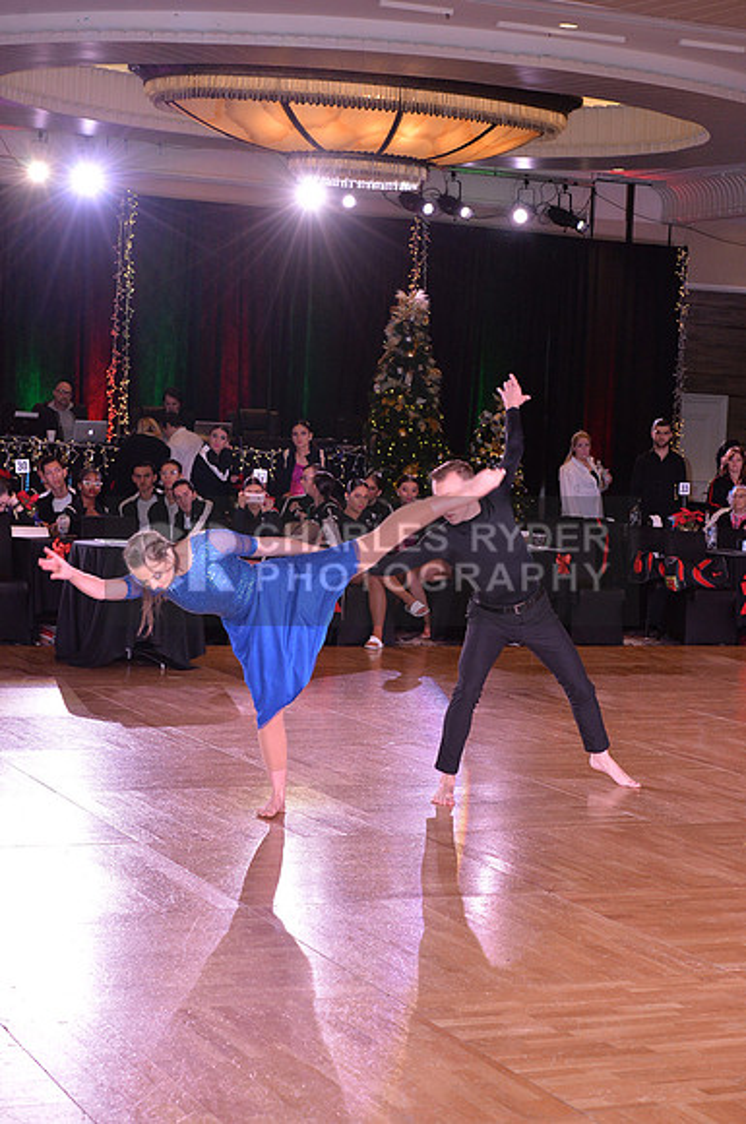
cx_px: 373
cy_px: 562
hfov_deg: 19.4
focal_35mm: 70
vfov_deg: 28.9
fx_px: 2182
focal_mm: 70
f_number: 6.3
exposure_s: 1/250
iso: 2000
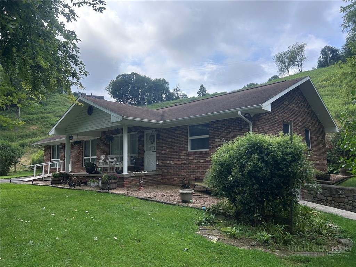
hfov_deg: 67.3
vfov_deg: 53.1
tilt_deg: +5.5
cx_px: 178
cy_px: 134
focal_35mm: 26
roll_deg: +1.4
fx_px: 267
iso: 50
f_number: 1.5
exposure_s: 1/3257
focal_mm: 5.7
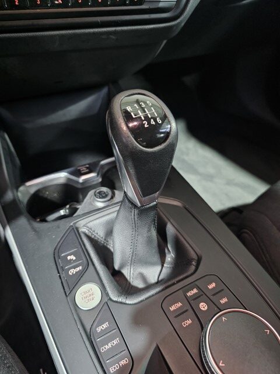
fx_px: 248
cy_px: 187
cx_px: 140
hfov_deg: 58.9
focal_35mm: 23
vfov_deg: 73.9
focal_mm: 6.3
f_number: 1.7
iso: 1000
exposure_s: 1/25
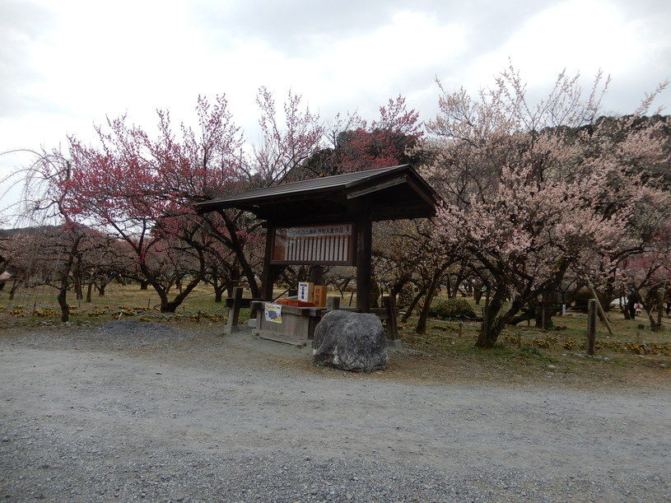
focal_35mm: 24
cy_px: 252
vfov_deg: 56.8
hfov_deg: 71.6
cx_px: 336
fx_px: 465
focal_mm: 4.3
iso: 80
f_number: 3.4
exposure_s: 1/400
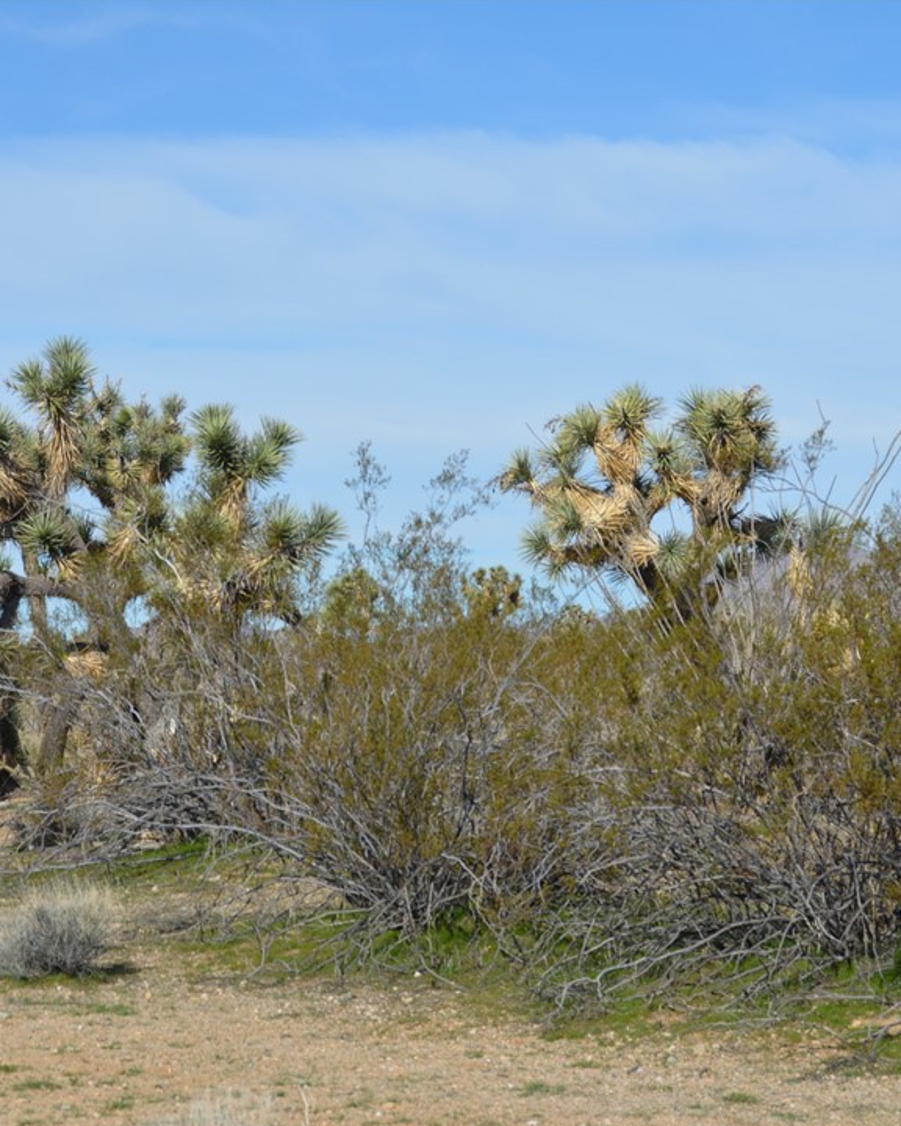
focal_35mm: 117
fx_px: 3890
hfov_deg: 13.2
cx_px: 472
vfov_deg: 16.5
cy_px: 563
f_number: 8
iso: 400
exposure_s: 1/2000
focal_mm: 55
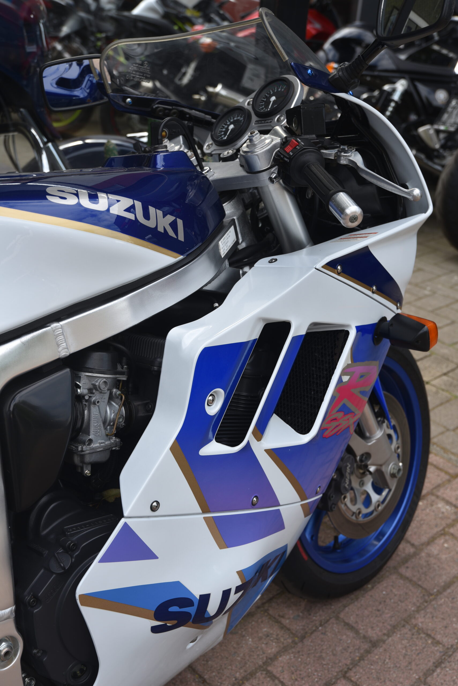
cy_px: 343
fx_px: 858
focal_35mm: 45
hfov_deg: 29.9
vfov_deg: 43.6
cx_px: 229
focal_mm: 45
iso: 100
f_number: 5.6
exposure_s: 1/125
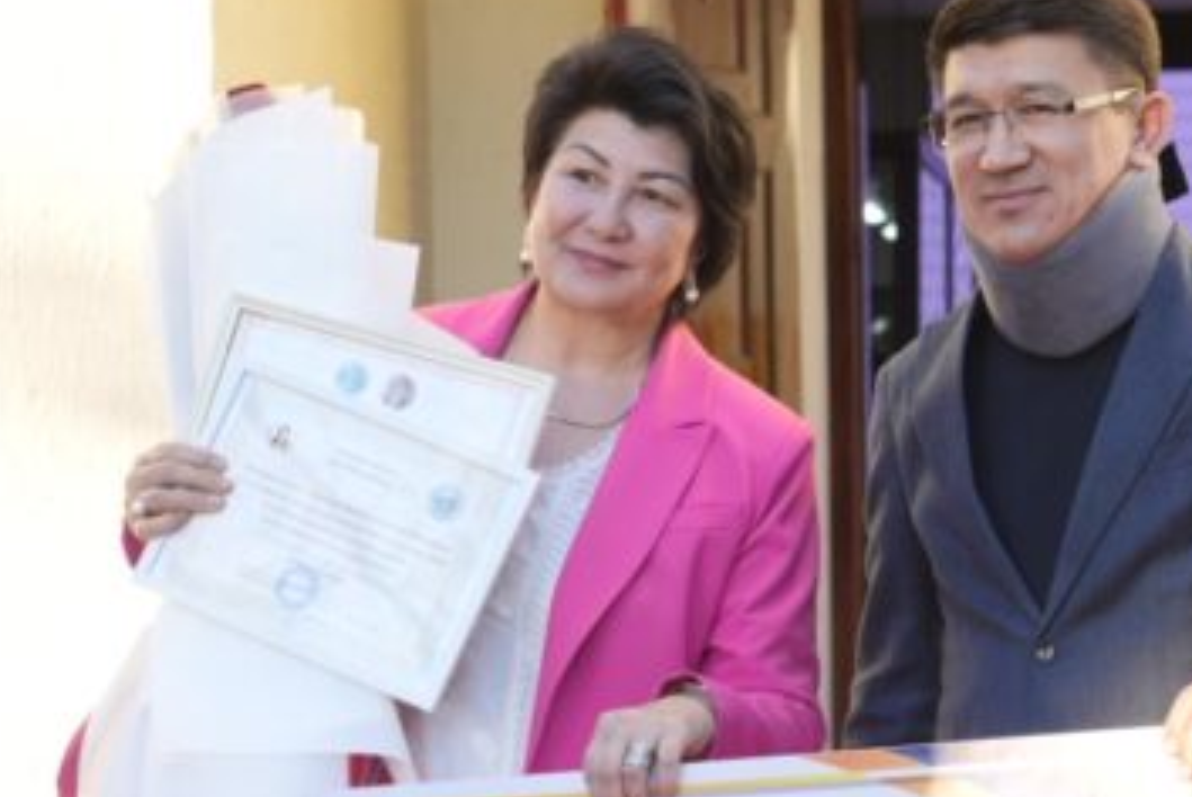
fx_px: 3943
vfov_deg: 11.5
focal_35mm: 119
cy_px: 640
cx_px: 780
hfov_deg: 17.2
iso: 250
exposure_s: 1/100
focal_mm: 56
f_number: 5
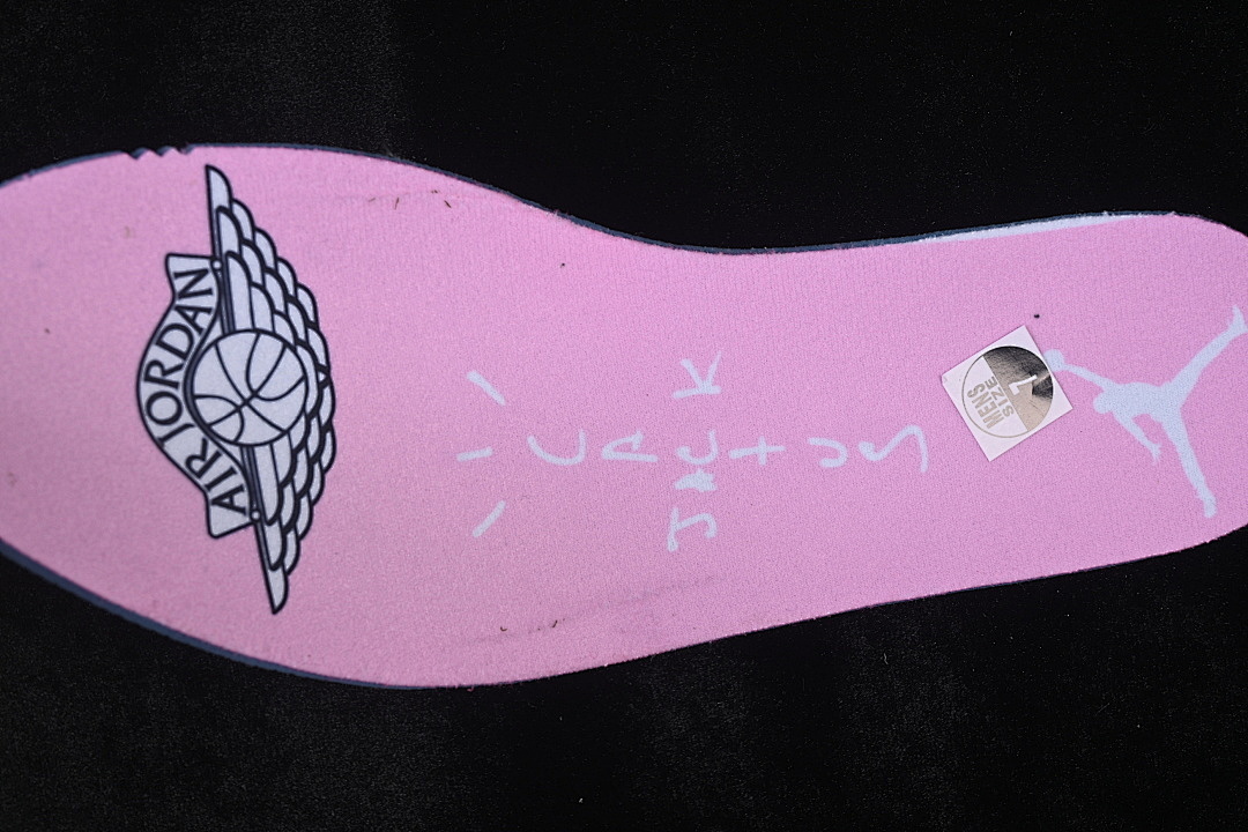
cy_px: 416
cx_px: 624
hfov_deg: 27.0
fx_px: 2600
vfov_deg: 18.2
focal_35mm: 75
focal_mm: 50
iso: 160
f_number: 7.1
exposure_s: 1/80
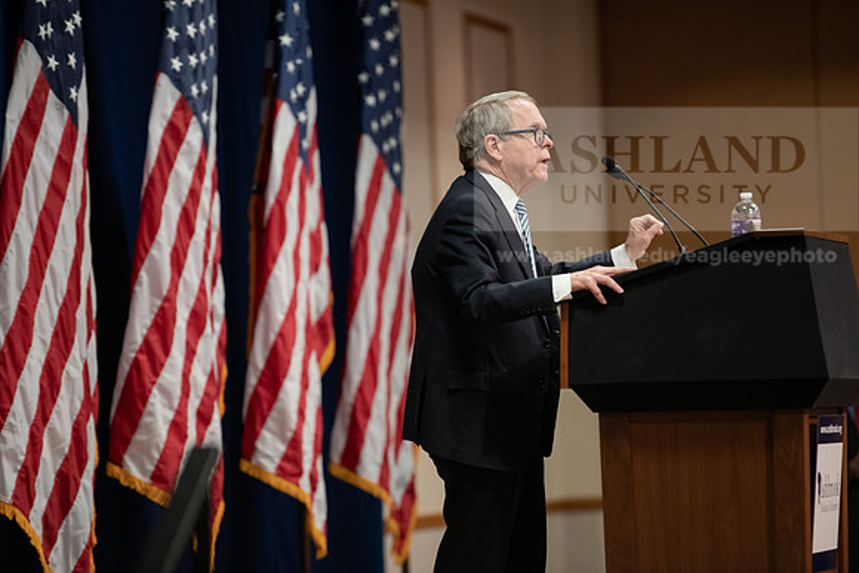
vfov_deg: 7.0
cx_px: 430
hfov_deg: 10.5
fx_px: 4654
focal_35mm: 195
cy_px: 286
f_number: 3.2
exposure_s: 1/200
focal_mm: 195
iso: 2000
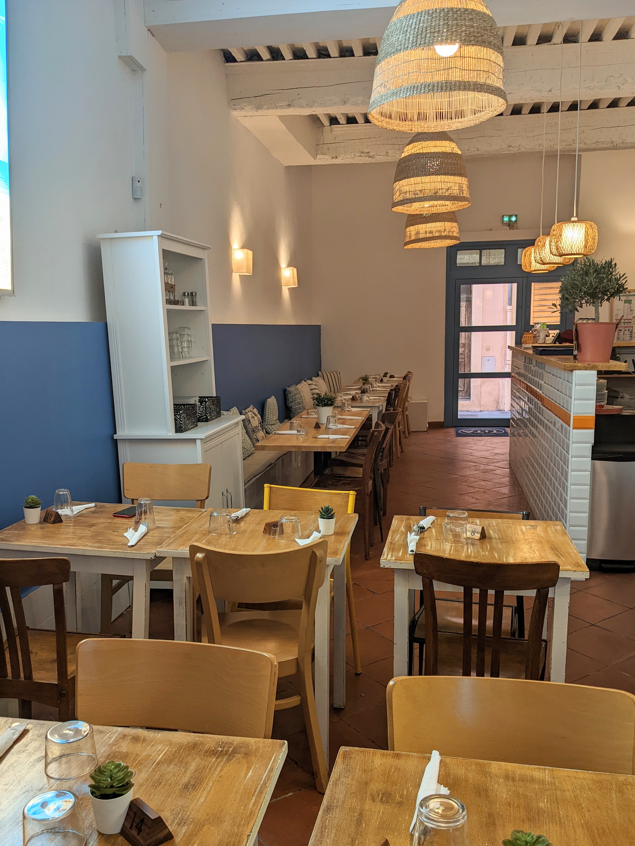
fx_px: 758
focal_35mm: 31
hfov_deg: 45.4
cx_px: 288
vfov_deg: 58.2
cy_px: 476
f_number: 1.73
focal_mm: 4.38
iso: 58
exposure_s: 1/100
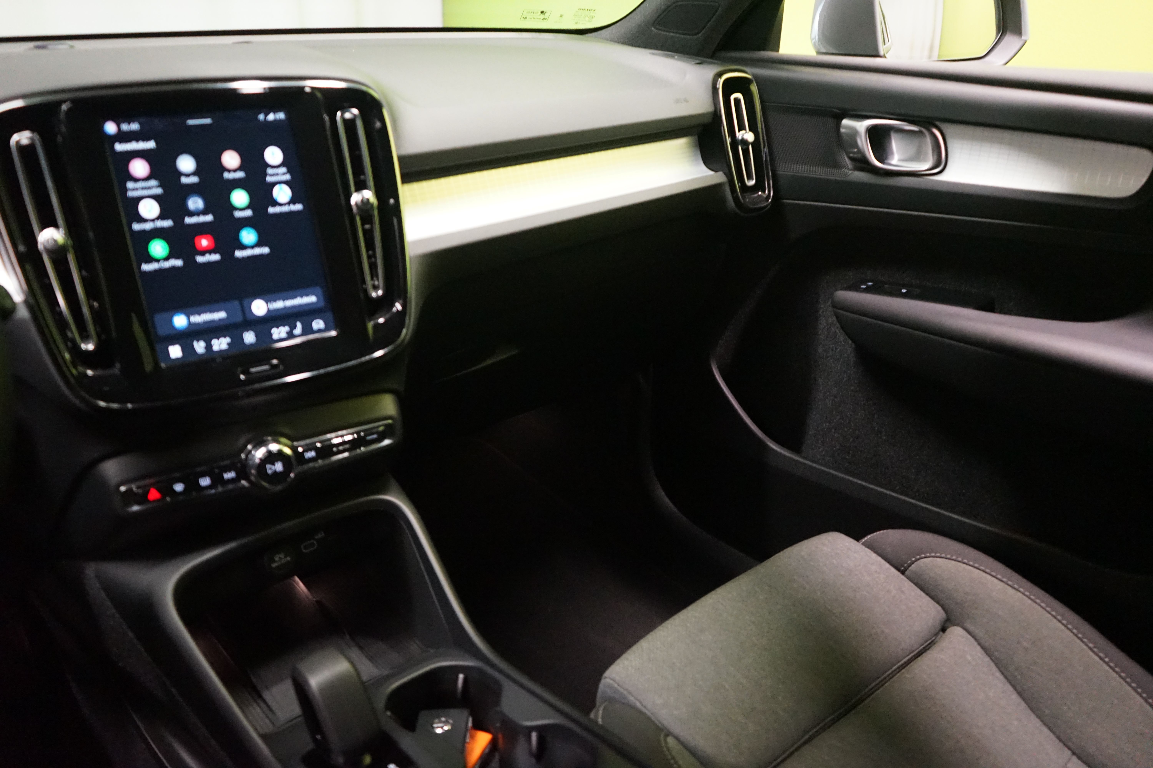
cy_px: 384
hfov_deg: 63.7
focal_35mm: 29
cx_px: 576
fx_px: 929
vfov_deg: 45.0
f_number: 3.5
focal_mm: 29
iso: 6400
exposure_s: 1/50
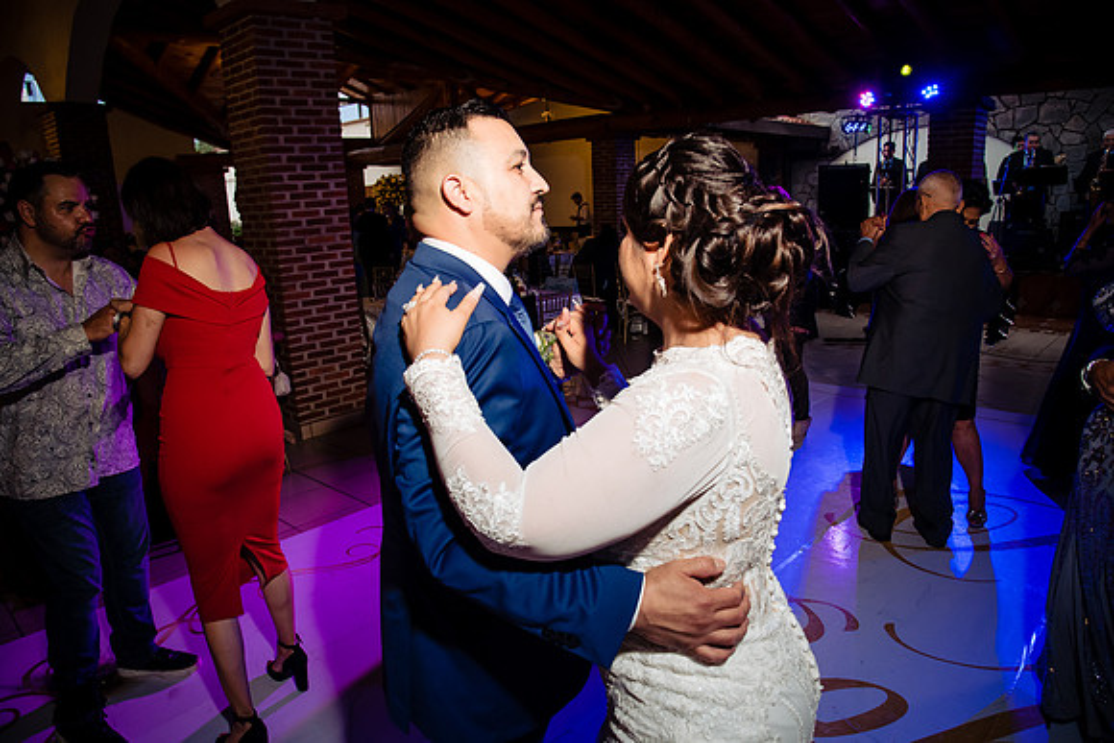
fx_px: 743
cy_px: 372
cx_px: 557
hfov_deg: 73.7
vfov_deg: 53.2
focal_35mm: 24
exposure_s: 1/125
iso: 2000
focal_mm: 24
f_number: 6.3
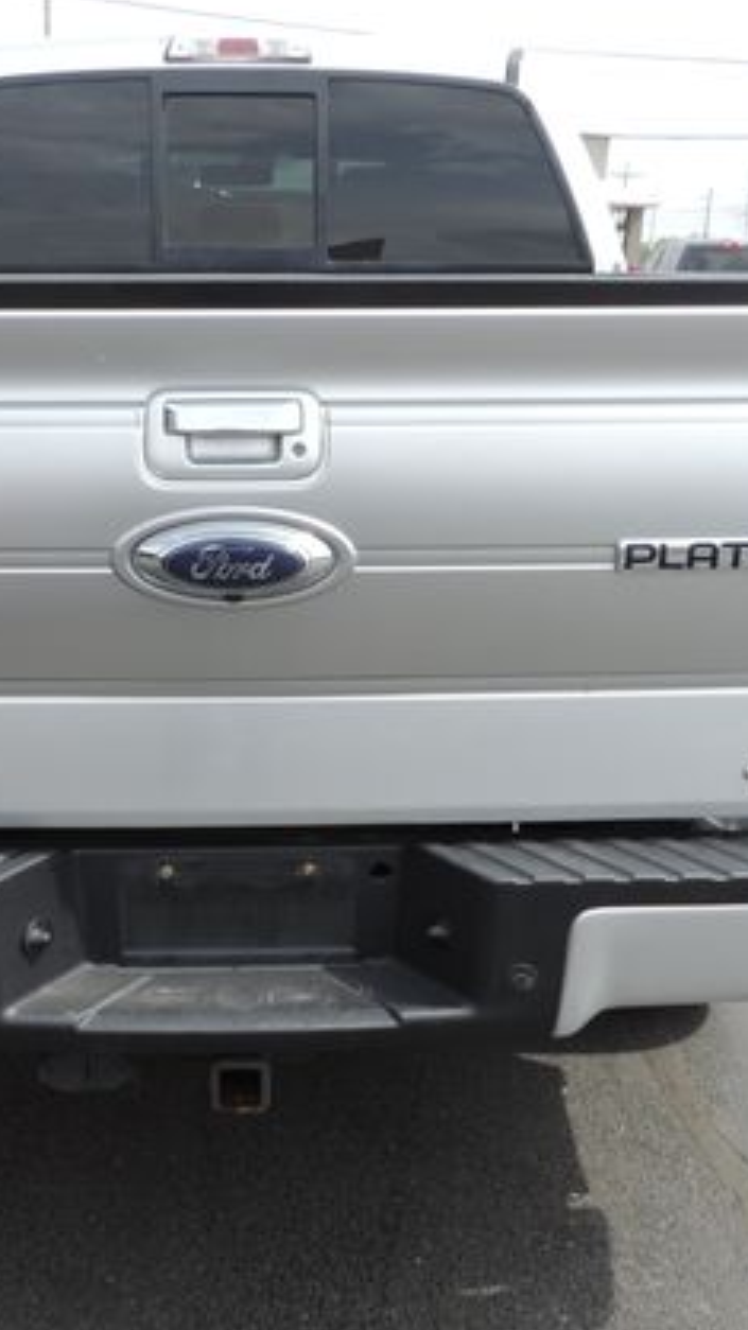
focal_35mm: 40
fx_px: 1411
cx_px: 283
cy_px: 671
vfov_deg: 50.5
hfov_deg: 29.6
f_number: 3
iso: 80
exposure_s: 1/640
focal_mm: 4.3
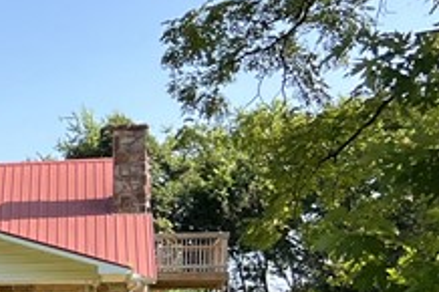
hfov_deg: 13.4
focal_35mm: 127
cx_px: -493
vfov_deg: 10.6
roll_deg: -0.1
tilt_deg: +2.6
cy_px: 322
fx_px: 1547
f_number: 1.5
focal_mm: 5.7
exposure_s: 1/949
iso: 50
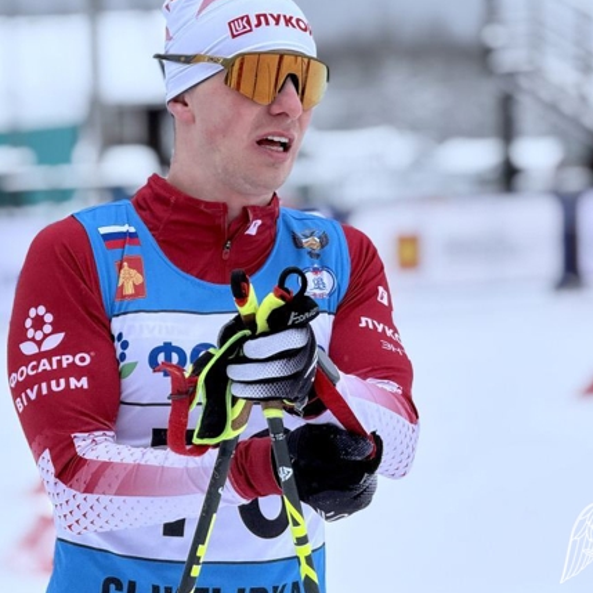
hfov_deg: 10.6
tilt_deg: -1.4
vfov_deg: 10.6
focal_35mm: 165
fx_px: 3198
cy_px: 268
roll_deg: +3.2
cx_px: 256
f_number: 2.8
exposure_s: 1/391
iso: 64
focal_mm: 15.66
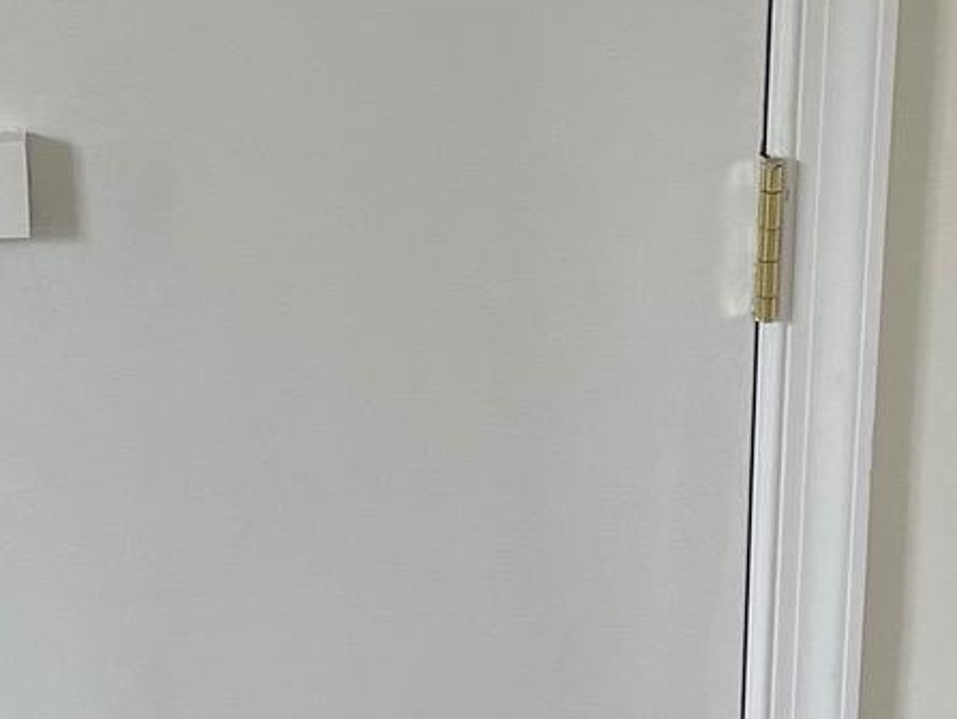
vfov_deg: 12.5
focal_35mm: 119
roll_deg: +0.8
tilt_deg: -22.1
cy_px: 469
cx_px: 308
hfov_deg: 16.5
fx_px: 3293
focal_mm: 4.2
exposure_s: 1/121
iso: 64
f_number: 1.6
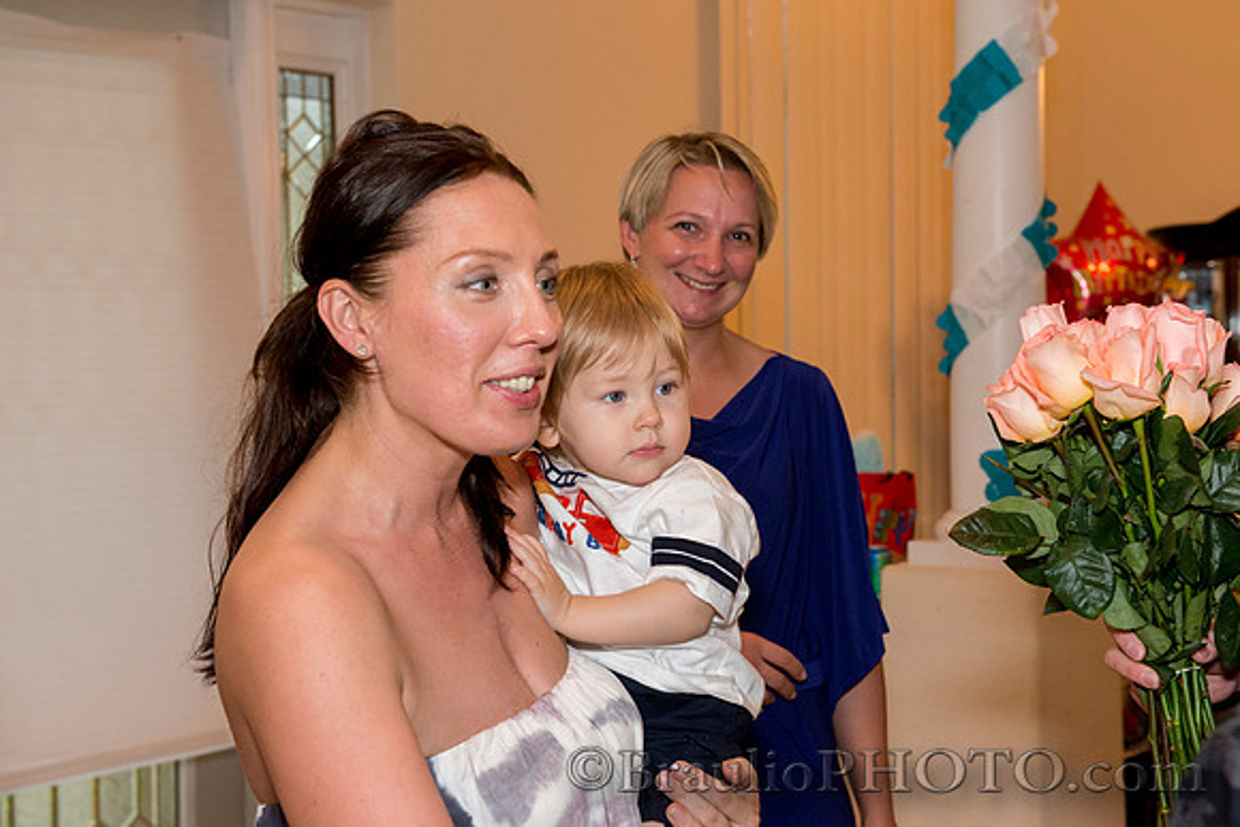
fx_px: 1998
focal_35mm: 58
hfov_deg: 34.5
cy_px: 414
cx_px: 620
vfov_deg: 23.4
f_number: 7.1
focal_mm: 58
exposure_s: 1/160
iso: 4000
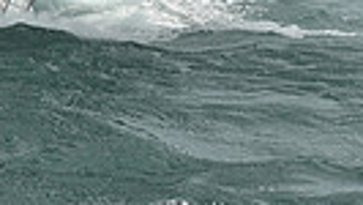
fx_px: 3072
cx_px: -7
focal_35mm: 319
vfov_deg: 3.7
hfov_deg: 6.7
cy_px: -530
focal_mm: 70
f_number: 11
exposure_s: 1/1250
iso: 320
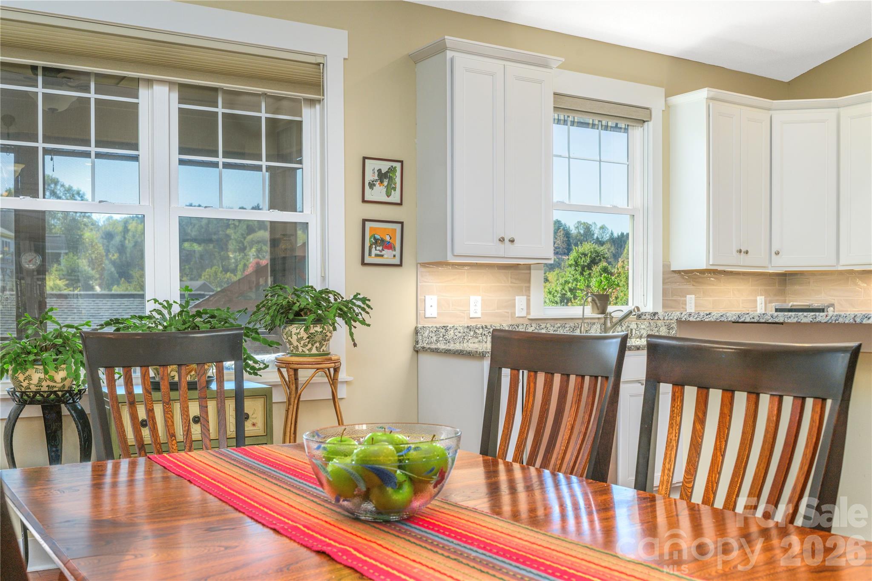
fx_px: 848
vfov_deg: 37.8
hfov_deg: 54.4
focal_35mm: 35
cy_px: 290
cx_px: 436
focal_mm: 35
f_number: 8
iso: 320
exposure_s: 1/200
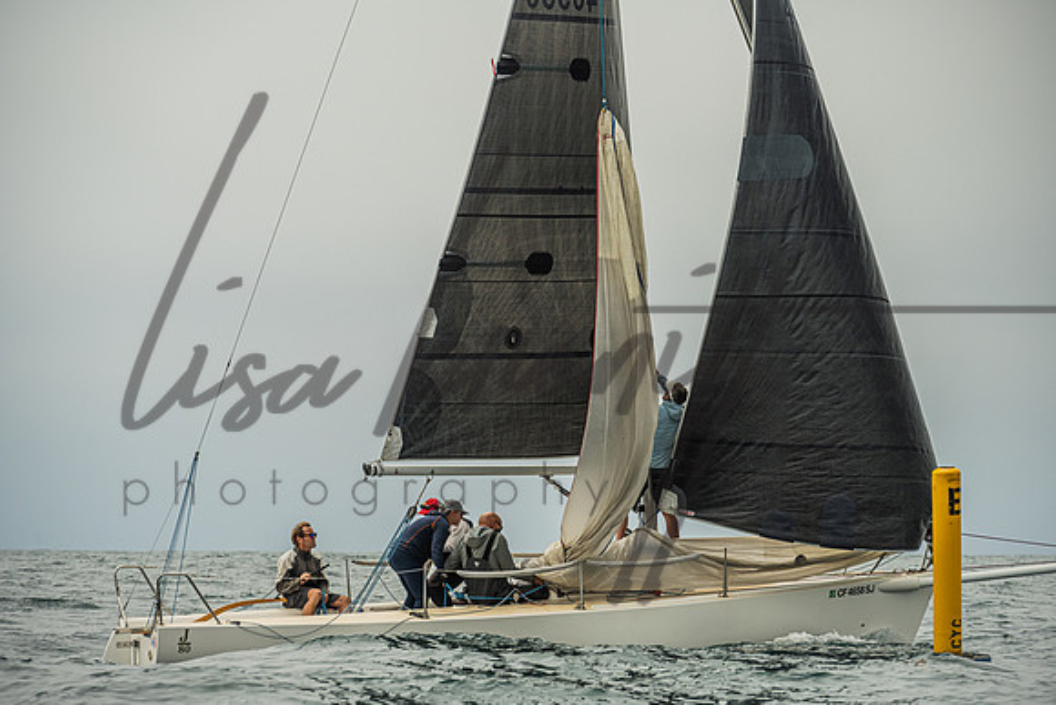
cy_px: 353
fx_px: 4868
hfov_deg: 12.4
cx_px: 517
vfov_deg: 8.3
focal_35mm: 166
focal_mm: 160
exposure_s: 1/1600
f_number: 6.3
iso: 400
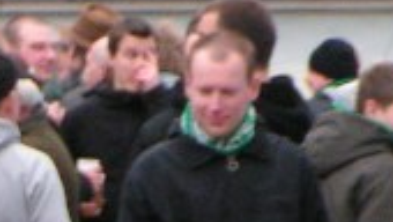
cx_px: -386
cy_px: 569
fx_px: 8032
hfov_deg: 2.8
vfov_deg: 1.6
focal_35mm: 770
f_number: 3.5
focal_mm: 22.9
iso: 200
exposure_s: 1/100
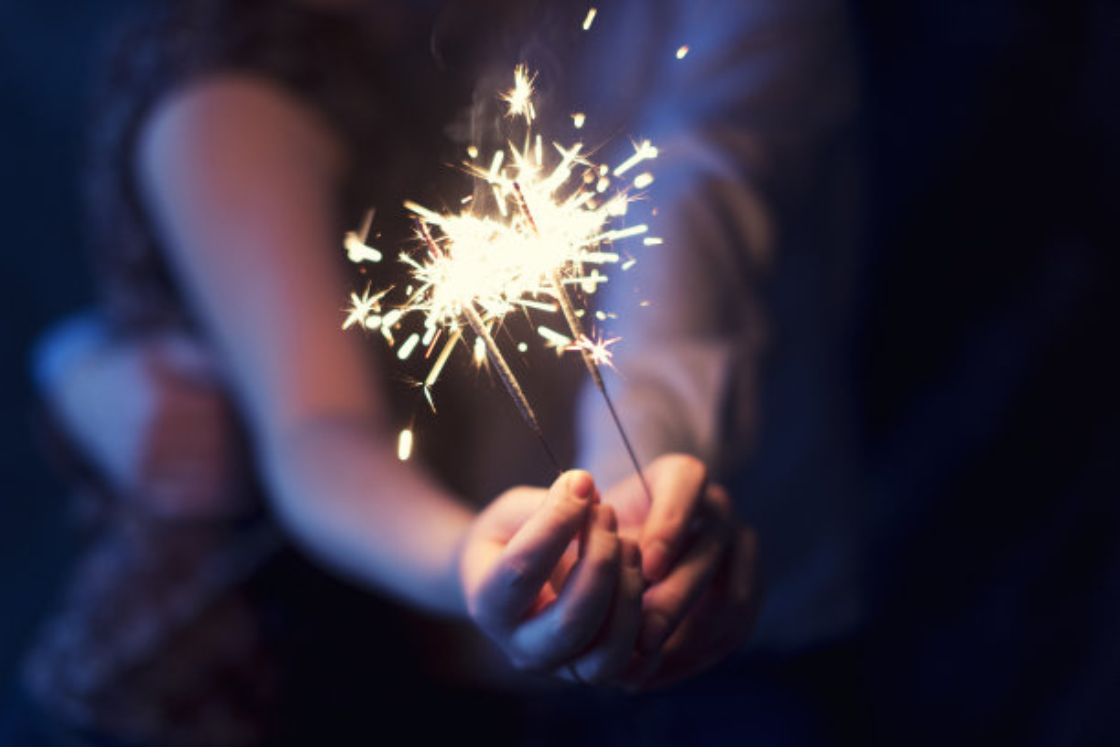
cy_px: 374
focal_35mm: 50
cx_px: 560
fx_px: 1555
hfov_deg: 39.6
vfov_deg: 27.0
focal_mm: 50
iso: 1000
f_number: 1.4
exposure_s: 1/125
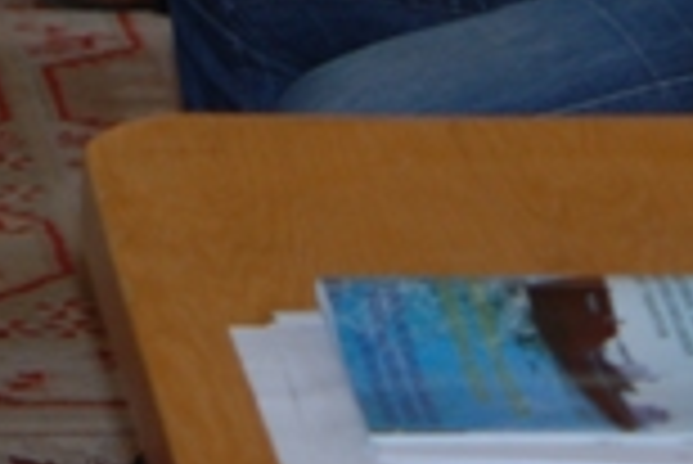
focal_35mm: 210
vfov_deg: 6.3
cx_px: -216
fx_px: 4046
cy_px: -604
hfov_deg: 9.6
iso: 200
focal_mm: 28
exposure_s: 1/60
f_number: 3.5
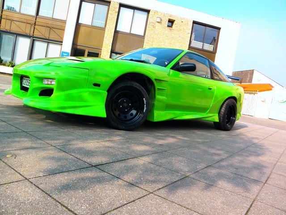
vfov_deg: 49.7
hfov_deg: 63.4
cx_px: 143
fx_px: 231
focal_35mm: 28
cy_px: 108
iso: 160
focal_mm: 5
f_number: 7
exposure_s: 1/250
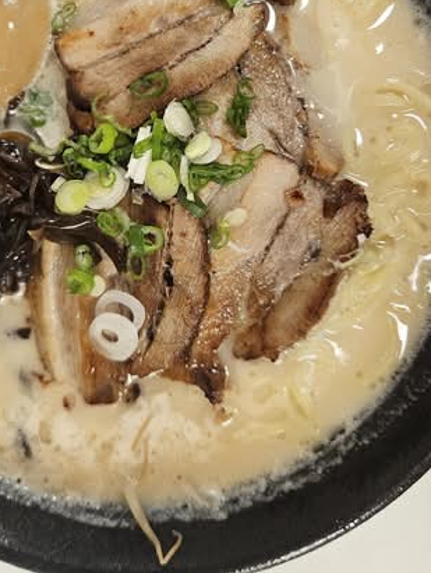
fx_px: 680
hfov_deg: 34.9
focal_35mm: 41
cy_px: 171
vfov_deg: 44.7
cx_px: 145
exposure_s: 1/120
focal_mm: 5.4
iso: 400
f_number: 1.8
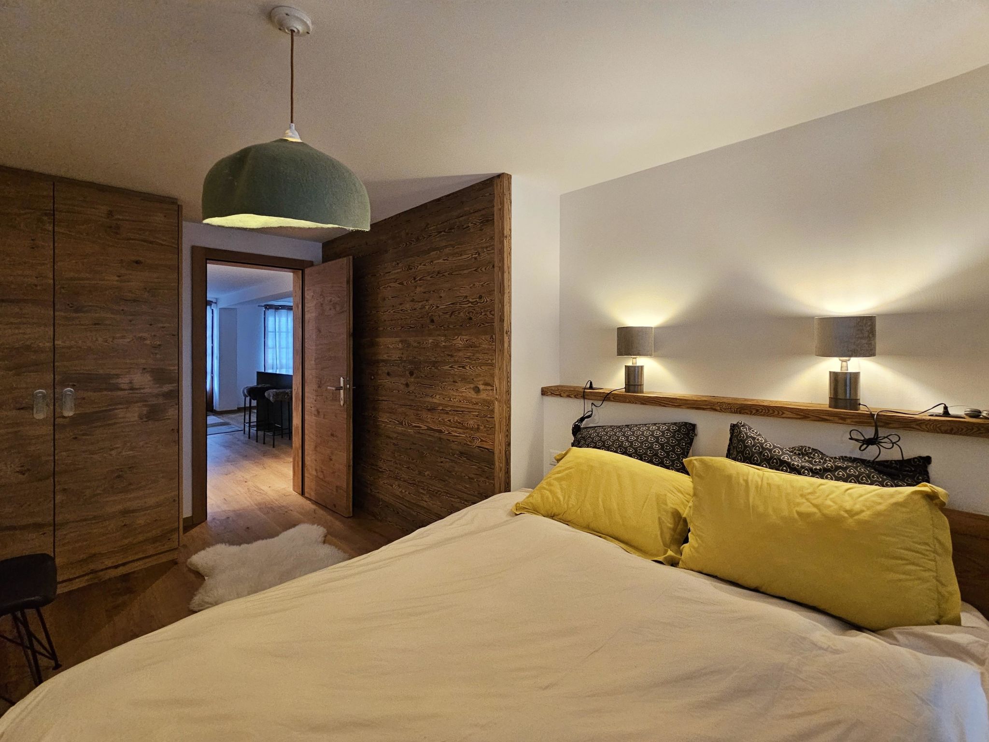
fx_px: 371
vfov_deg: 89.9
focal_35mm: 13
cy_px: 371
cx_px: 494
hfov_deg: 106.2
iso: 400
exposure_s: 1/71
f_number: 2.2
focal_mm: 2.2
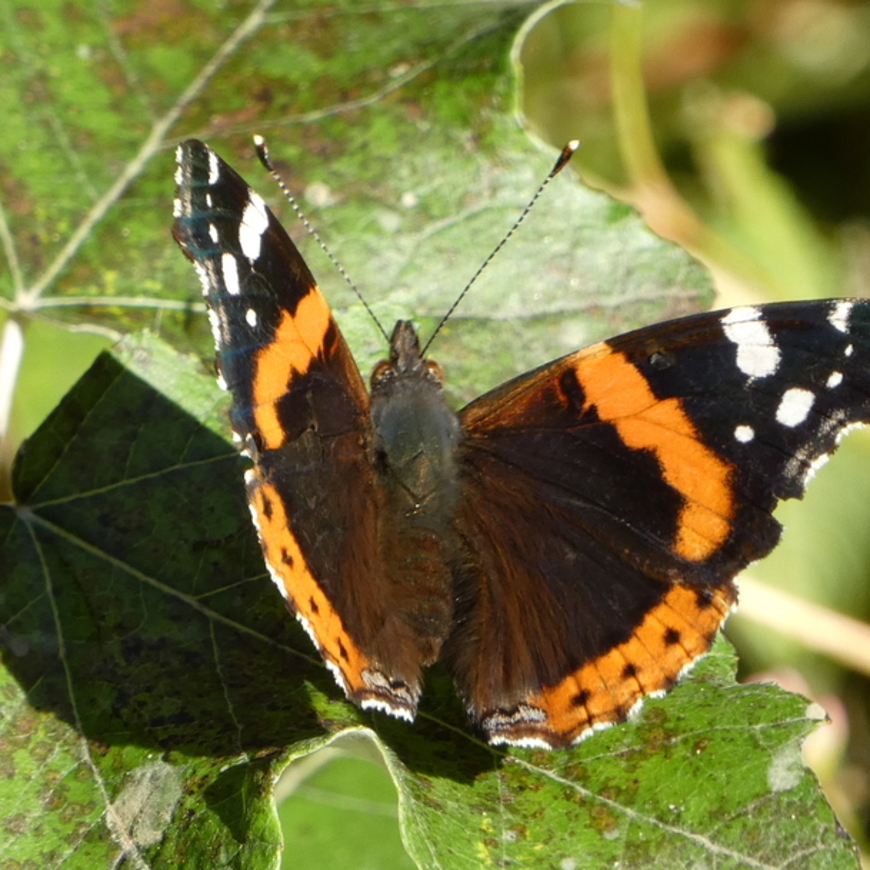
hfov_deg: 2.7
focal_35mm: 658
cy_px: 434
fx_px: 18710
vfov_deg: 2.7
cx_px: 489
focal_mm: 95.2
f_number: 5.6
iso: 125
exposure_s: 1/125
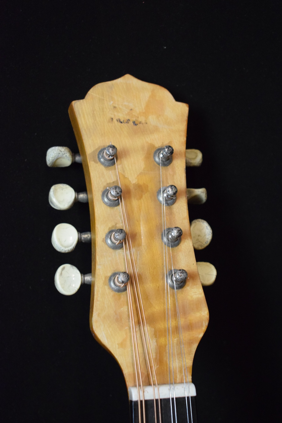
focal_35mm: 63
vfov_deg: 31.9
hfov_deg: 21.6
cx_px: 141
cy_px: 212
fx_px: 740
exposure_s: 1/60
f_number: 5
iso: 4000
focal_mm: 42
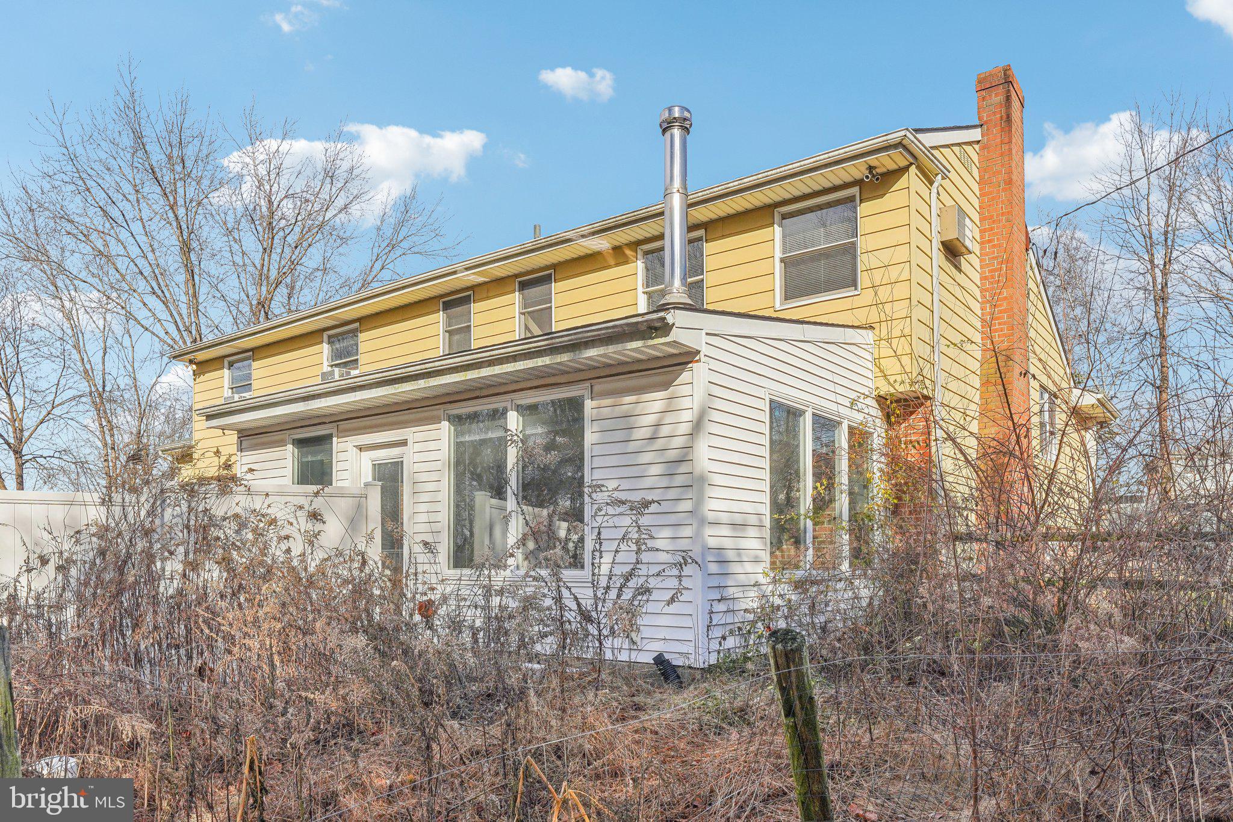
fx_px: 822
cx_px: 616
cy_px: 411
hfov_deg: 73.7
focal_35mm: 24
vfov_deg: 53.1
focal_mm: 24
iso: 500
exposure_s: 1/2000
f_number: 8
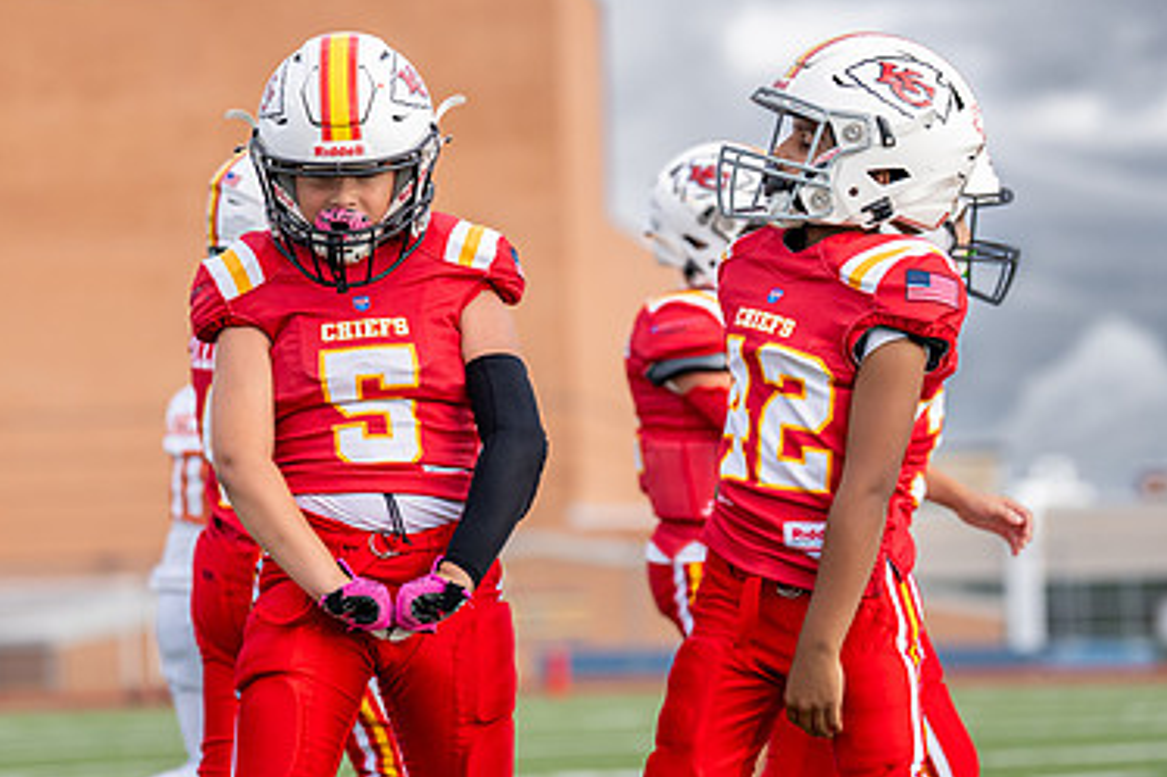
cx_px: 388
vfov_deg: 6.5
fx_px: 6869
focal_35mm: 212
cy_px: 393
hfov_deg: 9.7
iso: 320
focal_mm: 120
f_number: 2.8
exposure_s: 1/2500
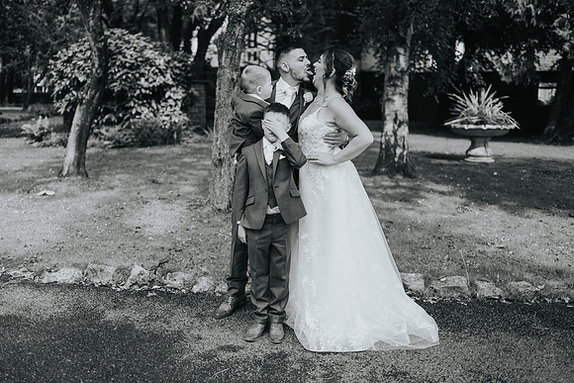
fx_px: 614
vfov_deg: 34.6
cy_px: 179
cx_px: 264
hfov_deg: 50.1
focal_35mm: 38
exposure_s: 1/2000
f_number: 1.8
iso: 160
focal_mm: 35
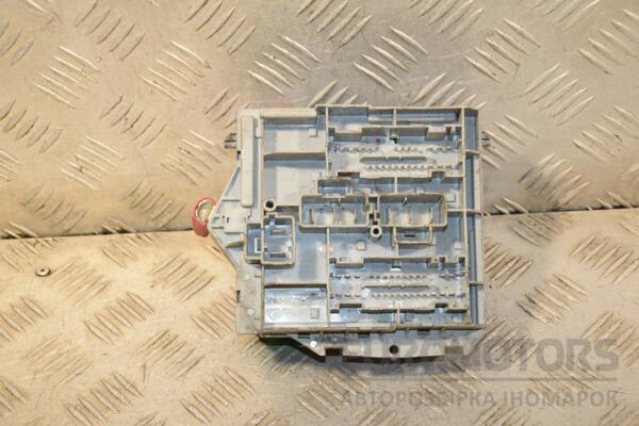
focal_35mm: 75
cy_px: 213
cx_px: 320
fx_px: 1331
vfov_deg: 18.2
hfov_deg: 27.0
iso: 800
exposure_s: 1/200
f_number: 6.3
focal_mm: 50
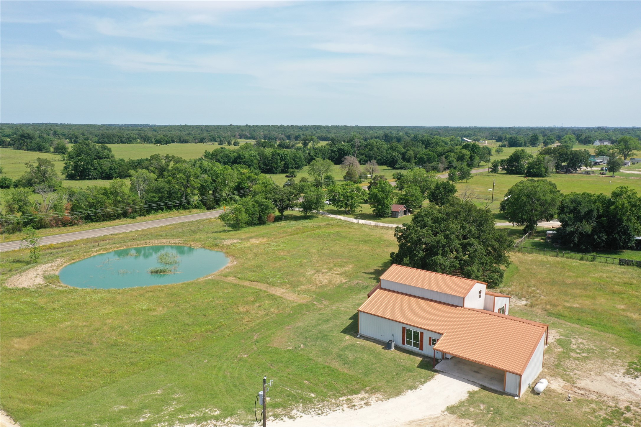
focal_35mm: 28
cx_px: 320
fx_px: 499
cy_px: 214
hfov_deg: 65.5
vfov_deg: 46.4
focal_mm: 10.26
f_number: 5.6
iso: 100
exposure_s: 1/400
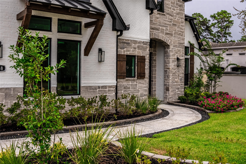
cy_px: 82
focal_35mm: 36
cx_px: 123
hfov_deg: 53.1
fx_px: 246
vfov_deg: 36.9
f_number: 7.1
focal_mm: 24
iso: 320
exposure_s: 1/2000
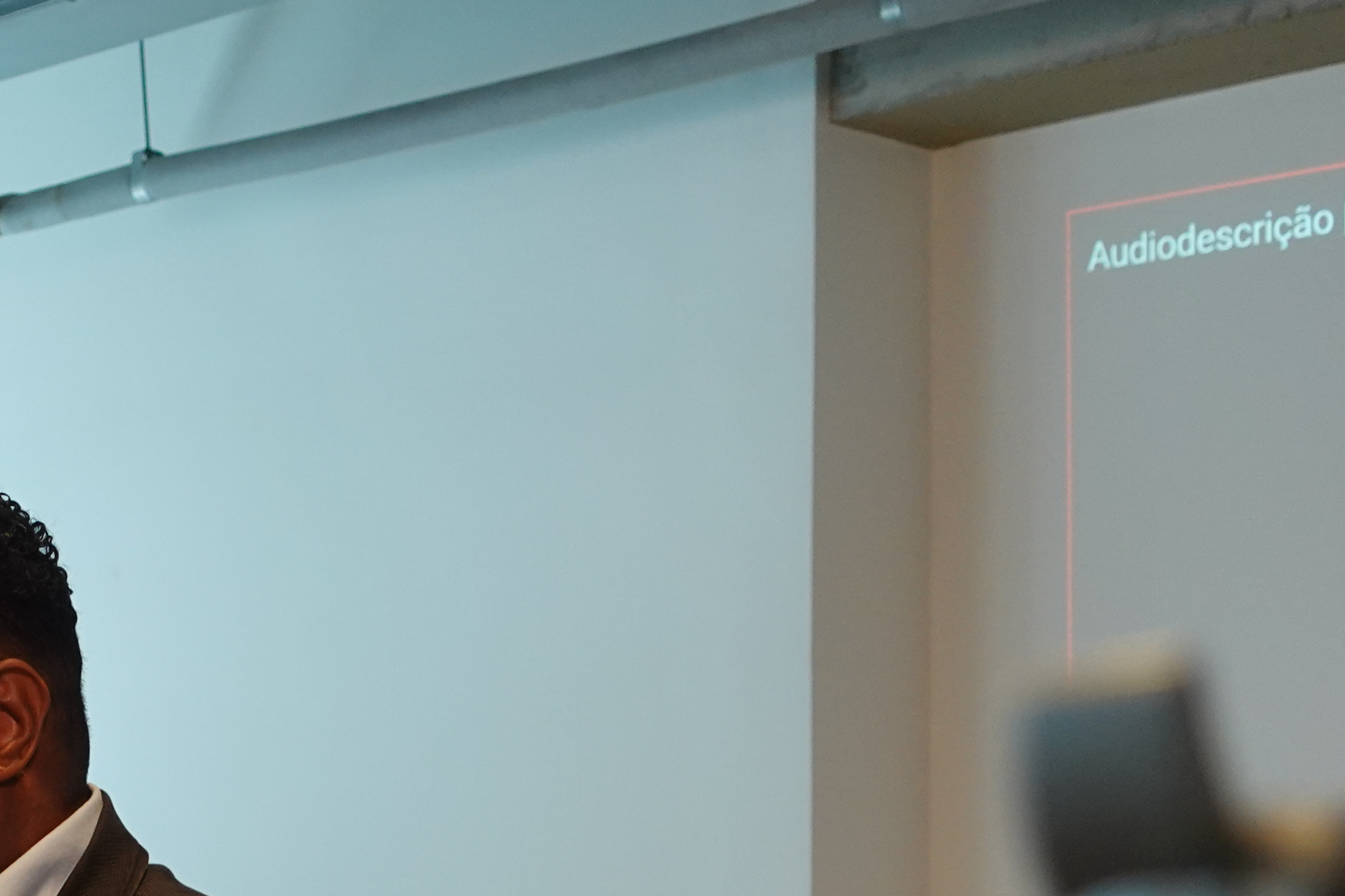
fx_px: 3586
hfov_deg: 20.4
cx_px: -61
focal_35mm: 96
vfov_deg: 13.9
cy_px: 990
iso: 500
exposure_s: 1/80
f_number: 2.8
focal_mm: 15.07
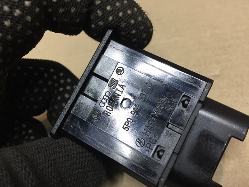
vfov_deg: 48.2
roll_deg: +16.9
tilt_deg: -44.5
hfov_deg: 61.7
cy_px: 94
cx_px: 124
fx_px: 209
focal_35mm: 29
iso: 50
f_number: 2.2
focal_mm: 4.15
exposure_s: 1/33
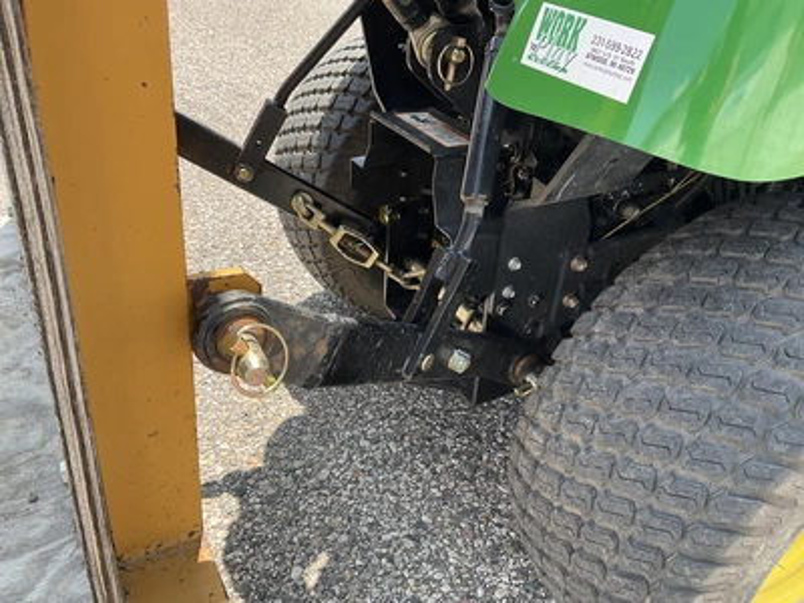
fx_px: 674
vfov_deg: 48.2
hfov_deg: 61.7
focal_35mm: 29
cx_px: 402
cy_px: 302
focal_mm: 3
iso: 25
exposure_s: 1/342
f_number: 1.8
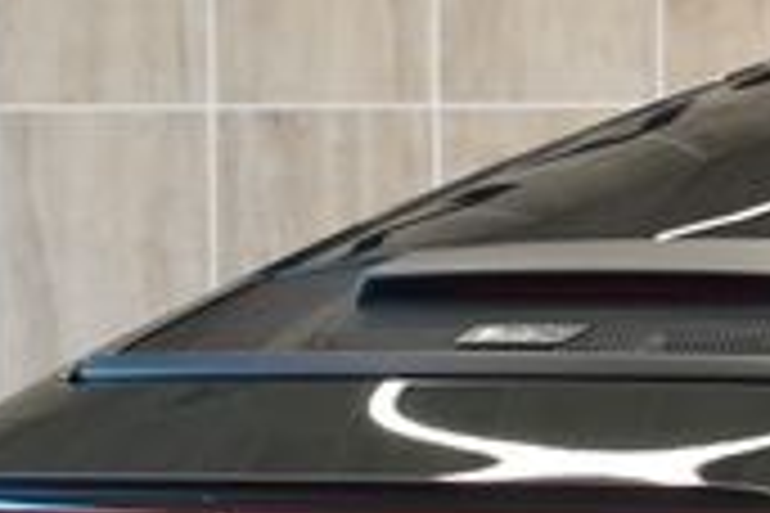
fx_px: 8063
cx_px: 1535
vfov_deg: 3.6
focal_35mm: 377
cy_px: 488
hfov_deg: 5.4
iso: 5000
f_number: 5.6
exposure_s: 1/160
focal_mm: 63
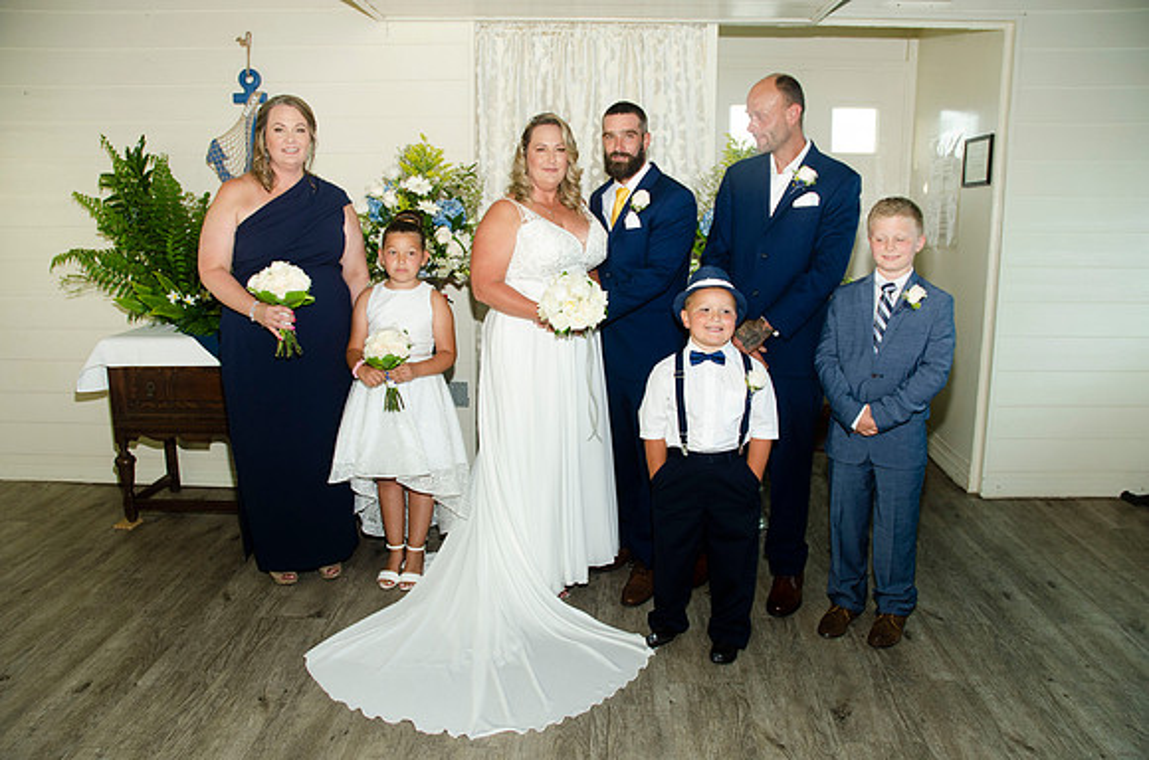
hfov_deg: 67.5
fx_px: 860
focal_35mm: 27
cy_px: 380
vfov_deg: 47.7
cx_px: 574
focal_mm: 18
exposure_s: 1/125
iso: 400
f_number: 5.6
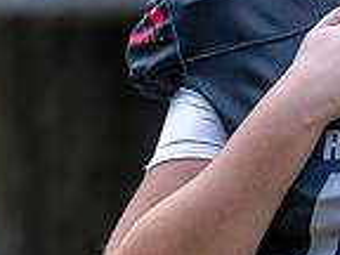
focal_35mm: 322
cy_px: 81
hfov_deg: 6.1
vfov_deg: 4.6
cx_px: 390
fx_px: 3163
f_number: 2.8
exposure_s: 1/320
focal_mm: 83
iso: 400
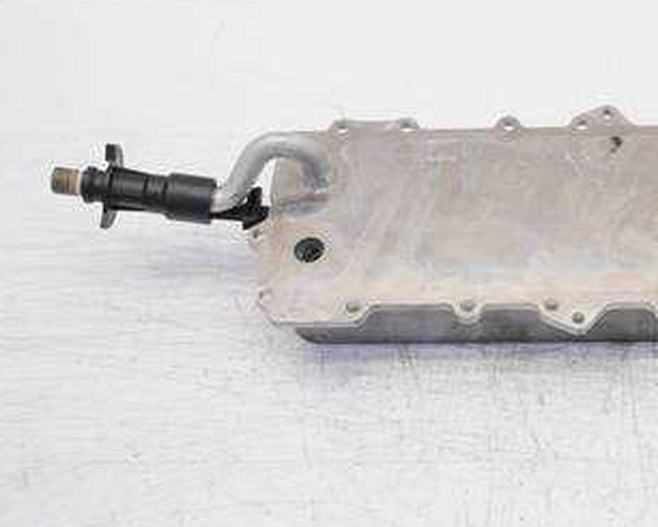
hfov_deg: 37.0
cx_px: 503
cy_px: 271
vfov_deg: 30.9
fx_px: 955
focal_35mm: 49
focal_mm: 16
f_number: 4
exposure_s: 1/100
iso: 200
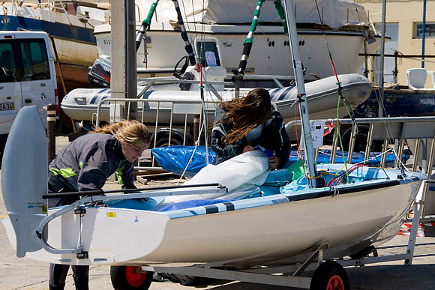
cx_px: 218
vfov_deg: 13.0
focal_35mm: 105
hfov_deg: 19.5
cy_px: 145
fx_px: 1269
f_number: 9
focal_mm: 70
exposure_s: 1/320
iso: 100
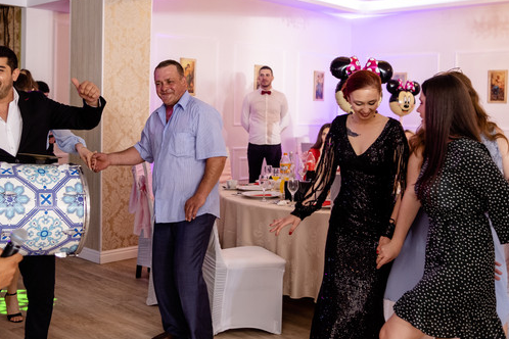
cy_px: 131
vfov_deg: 29.8
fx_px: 636
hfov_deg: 43.4
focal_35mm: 45
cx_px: 210
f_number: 2
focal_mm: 23
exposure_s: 1/200
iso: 1000
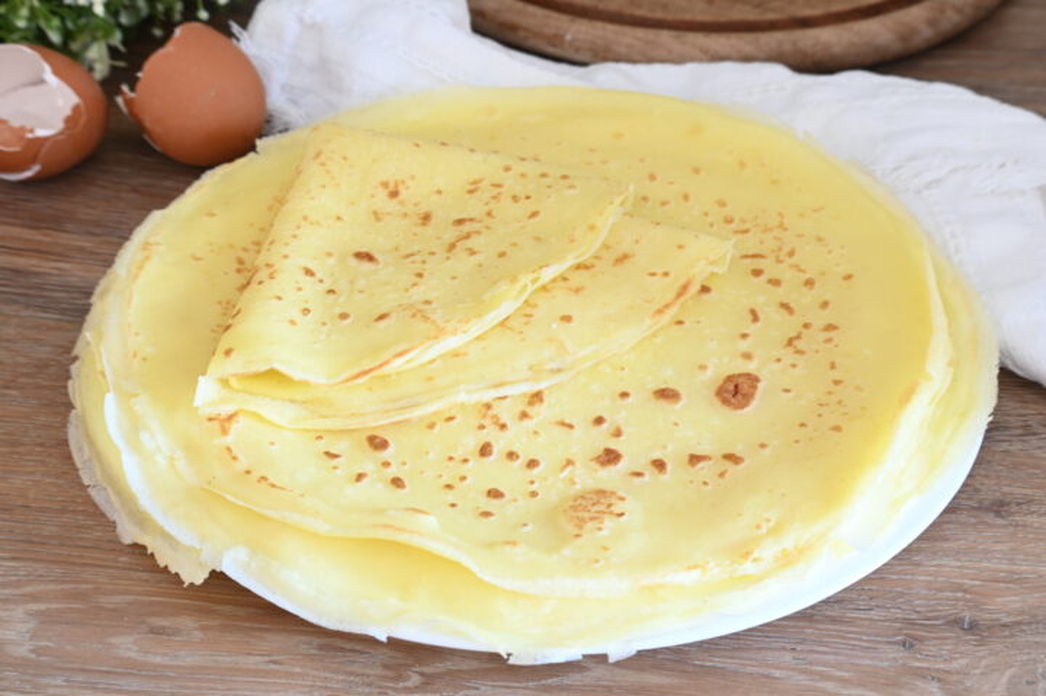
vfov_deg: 18.2
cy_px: 348
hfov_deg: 27.0
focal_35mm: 75
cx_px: 523
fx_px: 2178
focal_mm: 50
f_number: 9
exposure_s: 1/3
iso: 200
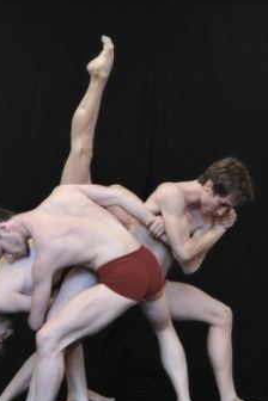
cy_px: 243
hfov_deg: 21.2
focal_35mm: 64
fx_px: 715
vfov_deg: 31.3
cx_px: 114
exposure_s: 1/125
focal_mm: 48
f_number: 3.2
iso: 1400
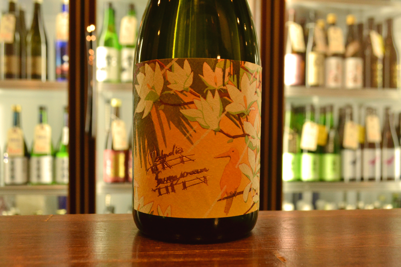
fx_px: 368
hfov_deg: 57.2
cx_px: 200
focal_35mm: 33
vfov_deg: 40.0
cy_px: 134
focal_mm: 22
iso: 1600
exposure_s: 1/125
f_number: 5.6
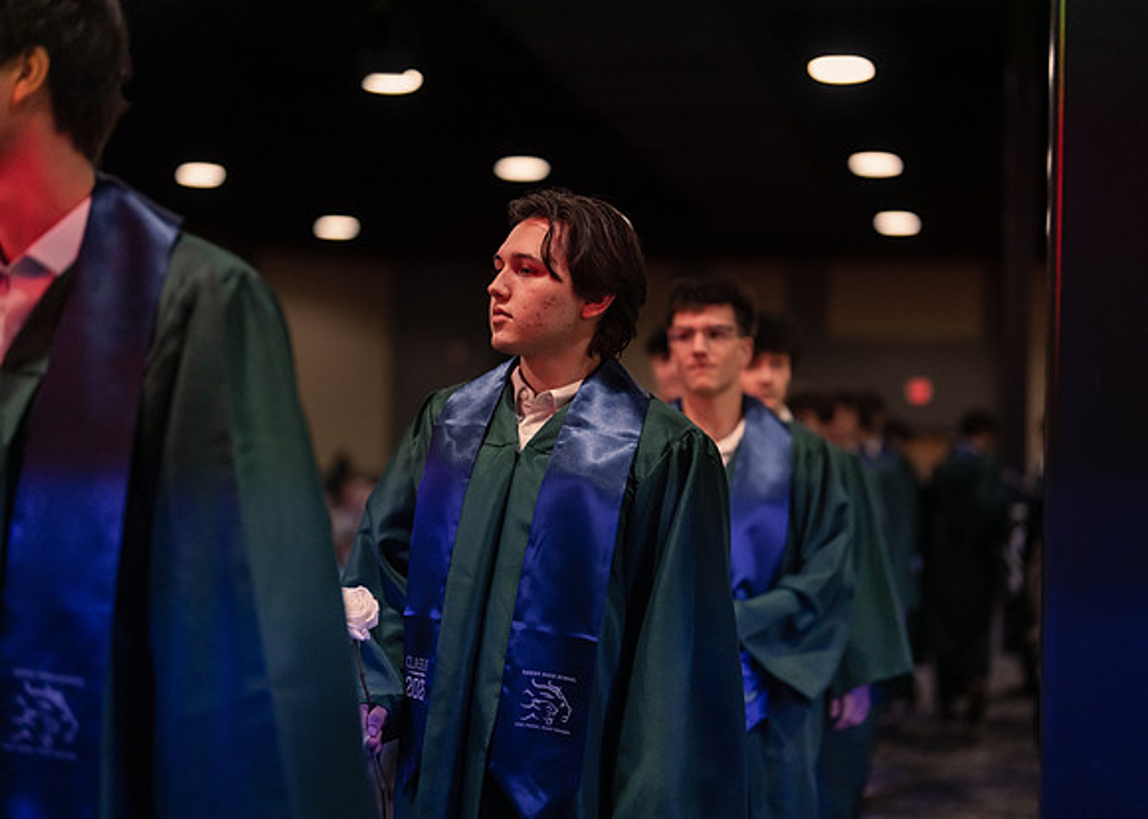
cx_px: 574
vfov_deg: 26.6
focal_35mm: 53
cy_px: 410
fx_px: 1731
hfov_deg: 36.7
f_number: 1.2
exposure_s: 1/500
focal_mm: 50
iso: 1250
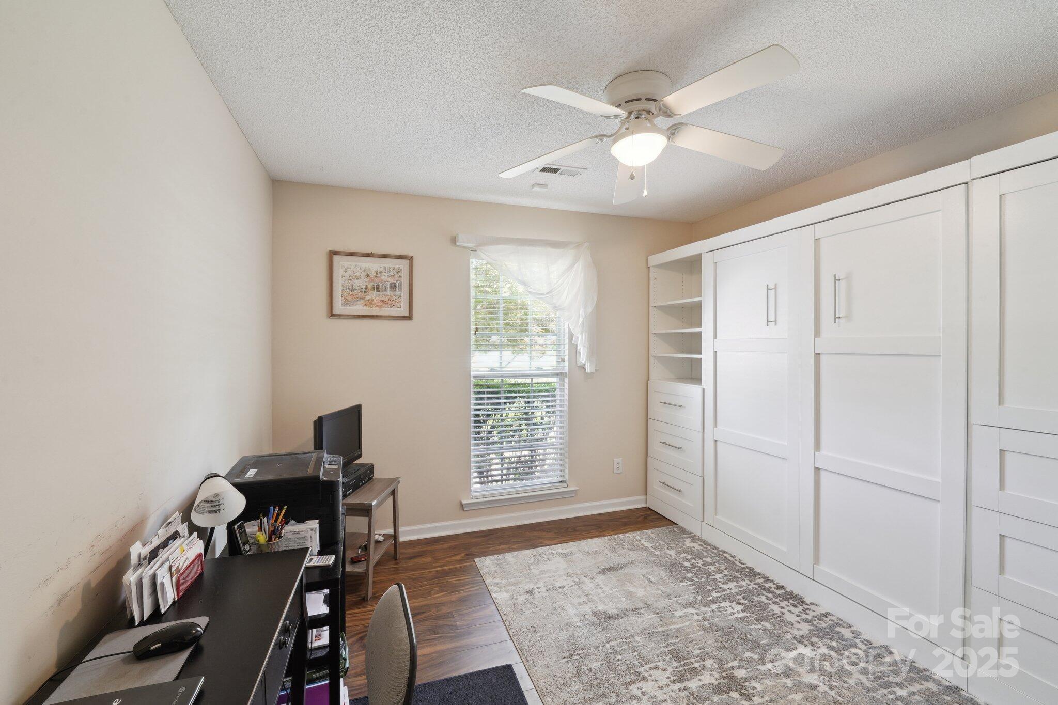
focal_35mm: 14
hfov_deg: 104.3
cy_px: 352
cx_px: 529
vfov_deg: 81.2
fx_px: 411
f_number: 11
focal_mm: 14
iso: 400
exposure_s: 1/2.5
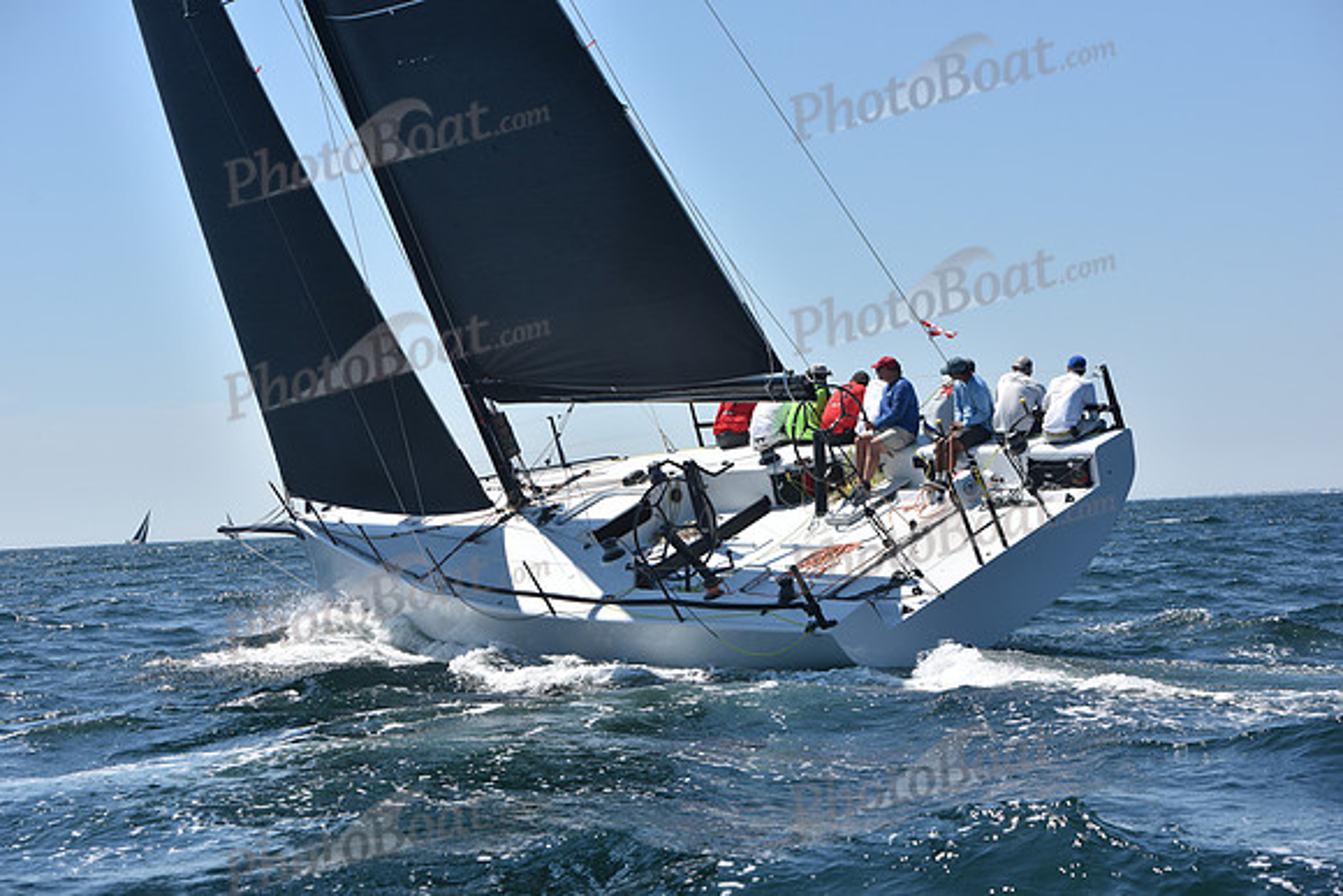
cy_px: 448
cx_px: 672
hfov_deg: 25.4
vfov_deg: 17.1
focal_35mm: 80
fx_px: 2985
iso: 200
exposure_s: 1/1000
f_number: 7.1
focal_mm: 80
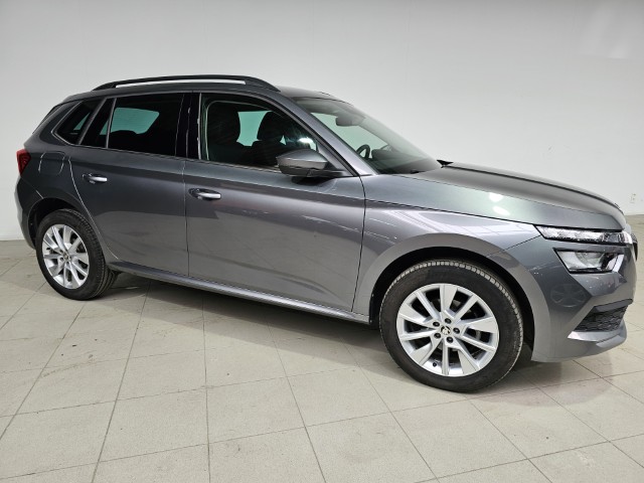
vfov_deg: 58.9
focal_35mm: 23
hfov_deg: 73.9
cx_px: 322
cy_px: 242
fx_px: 428
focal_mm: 6.3
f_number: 1.7
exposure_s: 1/100
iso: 50
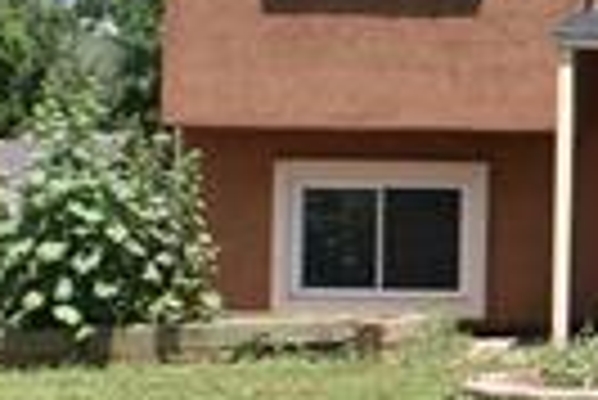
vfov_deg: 8.3
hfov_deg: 11.4
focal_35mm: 165
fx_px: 2750
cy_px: 243
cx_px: 1120
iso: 100
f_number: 7.1
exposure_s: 1/200
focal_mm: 23
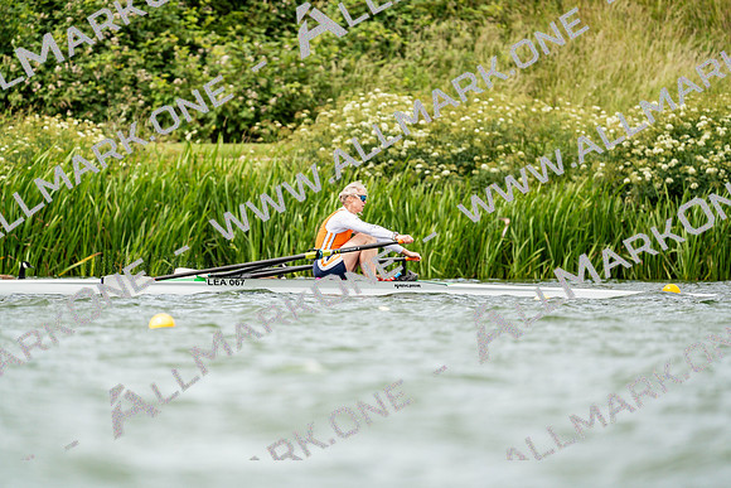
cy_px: 244
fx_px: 12186
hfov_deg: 3.4
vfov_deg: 2.3
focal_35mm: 600
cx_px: 366
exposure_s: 1/2000
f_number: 6.3
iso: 400
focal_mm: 600
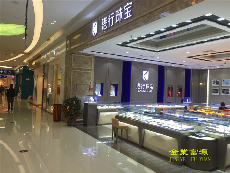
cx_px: 115
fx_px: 193
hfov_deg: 61.7
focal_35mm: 29
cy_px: 86
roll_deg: -2.6
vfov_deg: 48.2
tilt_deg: +0.6
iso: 32
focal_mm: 4.15
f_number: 2.2
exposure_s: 1/100
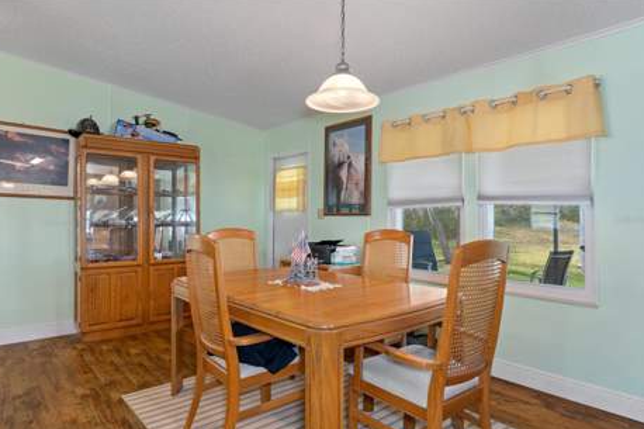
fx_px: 393
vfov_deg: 57.2
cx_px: 315
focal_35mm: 22
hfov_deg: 78.6
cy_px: 219
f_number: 6.3
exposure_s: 1
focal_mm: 14
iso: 320
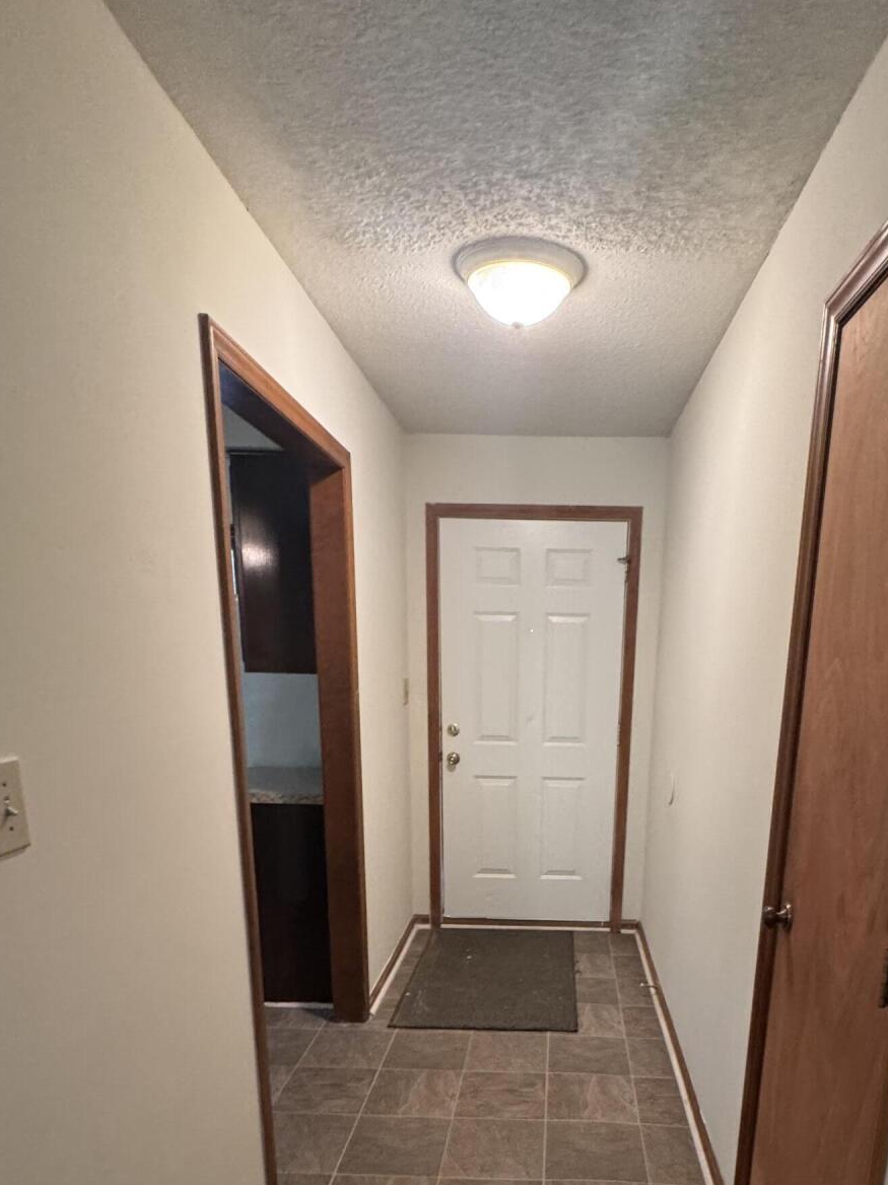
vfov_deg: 67.3
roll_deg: +0.7
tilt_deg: -16.4
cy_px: 881
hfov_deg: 56.3
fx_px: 821
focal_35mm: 24
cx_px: 539
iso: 500
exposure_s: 1/60
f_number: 2.2
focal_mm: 2.22
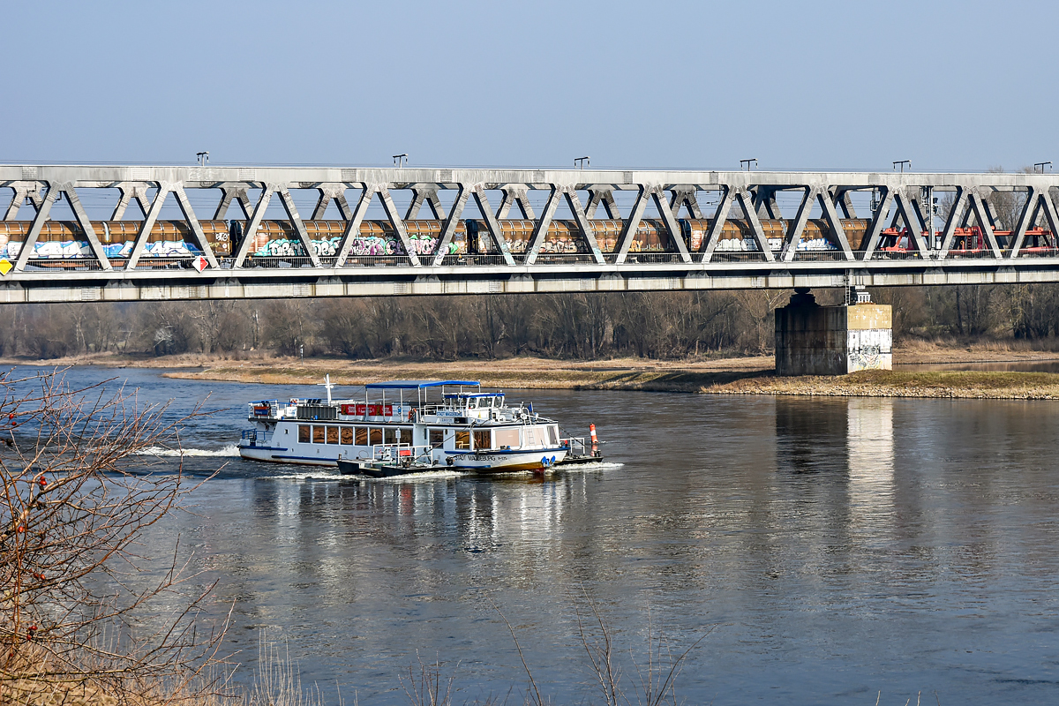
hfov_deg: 31.9
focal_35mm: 63
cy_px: 353
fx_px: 1853
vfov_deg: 21.6
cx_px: 530
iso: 200
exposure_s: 1/800
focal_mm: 42
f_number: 8
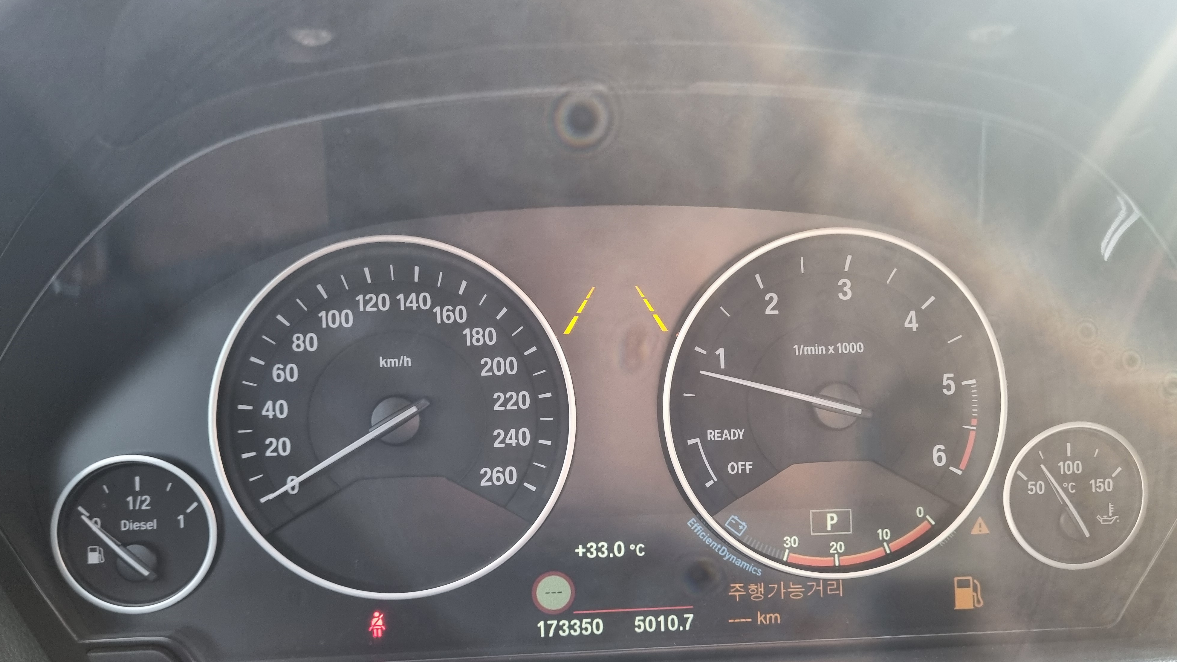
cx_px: 594
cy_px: 387
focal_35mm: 29
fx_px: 905
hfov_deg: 66.1
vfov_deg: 40.1
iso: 250
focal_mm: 5.4
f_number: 1.8
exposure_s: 1/100
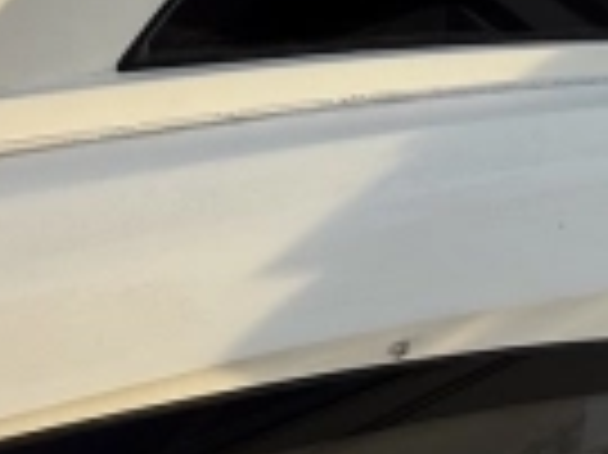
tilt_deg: -20.9
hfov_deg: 33.2
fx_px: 1000
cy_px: 29
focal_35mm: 57
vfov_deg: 24.7
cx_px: 446
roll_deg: +0.9
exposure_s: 1/760
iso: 50
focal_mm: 2.22
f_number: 2.2
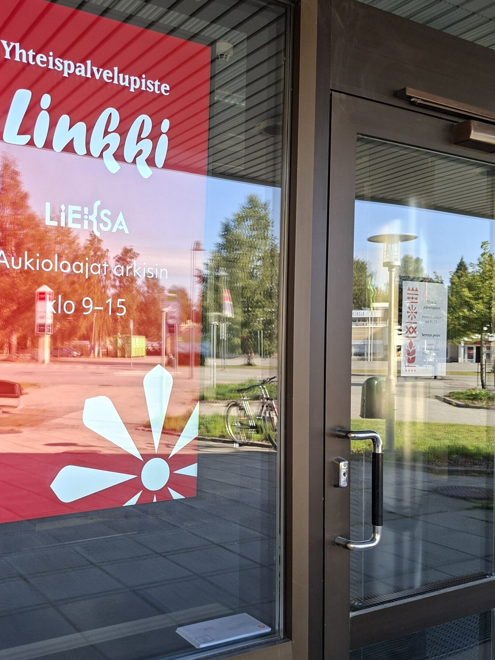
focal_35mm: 33
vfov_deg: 55.3
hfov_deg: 42.3
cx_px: 162
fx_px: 629
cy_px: 350
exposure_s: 1/290
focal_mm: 5.54
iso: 50
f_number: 1.8
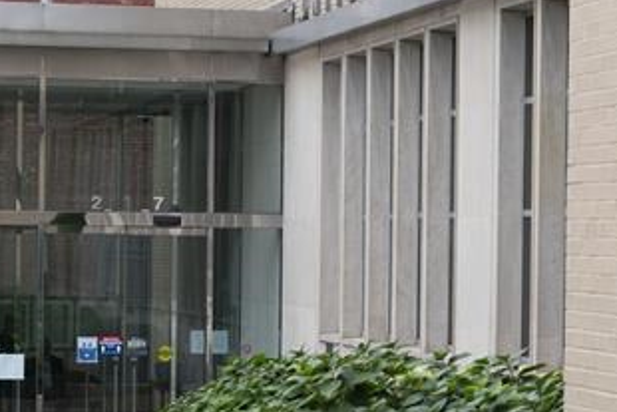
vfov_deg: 8.9
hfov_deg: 13.1
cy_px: 248
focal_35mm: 155
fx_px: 2658
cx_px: 561
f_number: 5.6
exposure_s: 1/320
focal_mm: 74
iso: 320
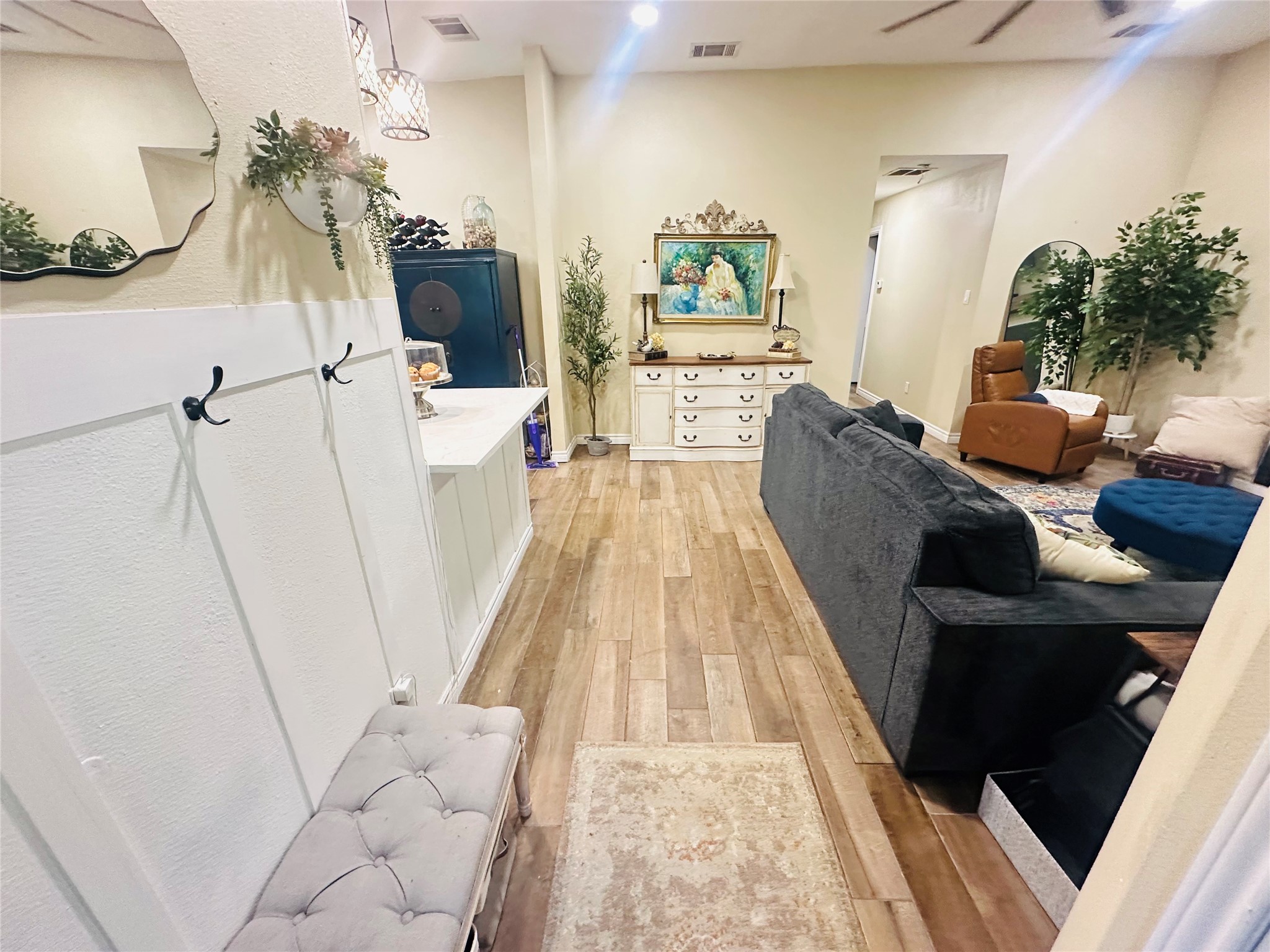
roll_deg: +0.3
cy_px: 476
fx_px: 514
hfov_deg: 102.1
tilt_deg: -20.0
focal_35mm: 14
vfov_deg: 85.7
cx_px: 635
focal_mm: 2.22
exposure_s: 1/60
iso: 640
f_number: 2.2
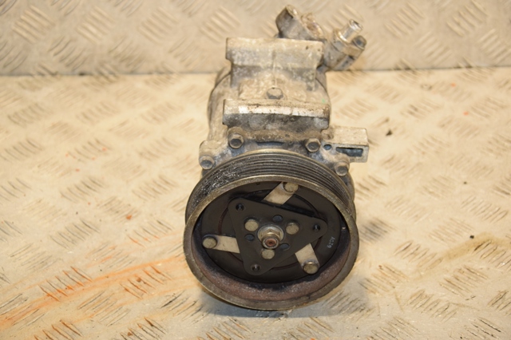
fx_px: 1107
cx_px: 256
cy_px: 170
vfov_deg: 17.5
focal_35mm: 78
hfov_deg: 26.0
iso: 800
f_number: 5
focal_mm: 52
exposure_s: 1/200
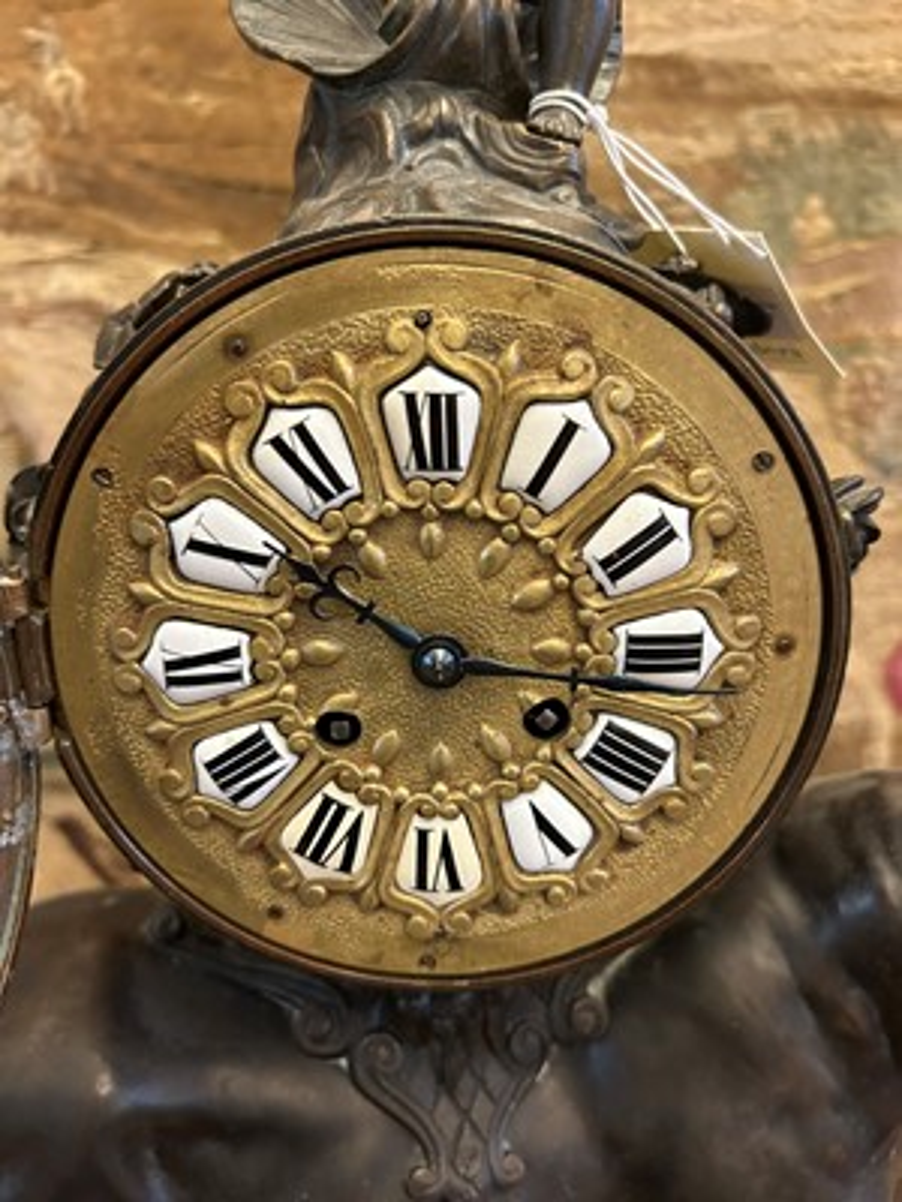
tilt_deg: -15.6
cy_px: 601
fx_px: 903
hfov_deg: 53.1
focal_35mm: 26
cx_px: 451
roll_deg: -0.3
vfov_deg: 67.3
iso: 400
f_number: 1.5
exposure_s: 1/50
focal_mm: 5.7
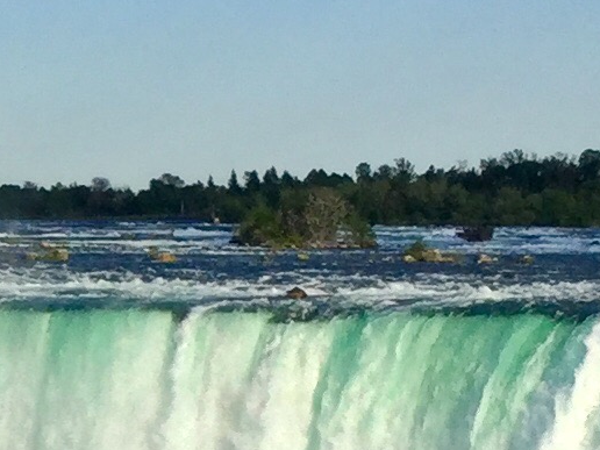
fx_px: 3397
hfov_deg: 9.8
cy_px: 540
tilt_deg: -6.0
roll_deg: -0.7
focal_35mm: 196
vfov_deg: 7.5
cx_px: -300
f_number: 2.4
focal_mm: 3.3
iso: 25
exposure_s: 1/1404
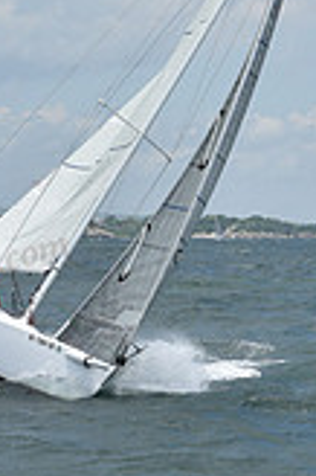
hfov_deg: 5.5
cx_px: 219
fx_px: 3272
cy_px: -197
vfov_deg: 8.2
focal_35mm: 248
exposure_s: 1/1250
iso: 250
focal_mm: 70
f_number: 8
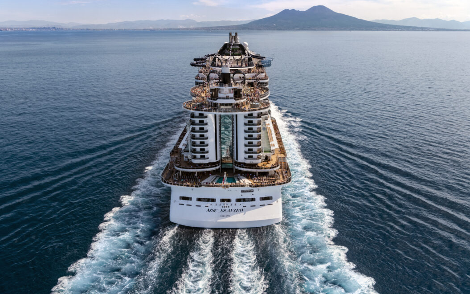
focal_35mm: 33
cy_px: 140
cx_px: 235
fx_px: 423
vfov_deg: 38.3
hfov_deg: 58.1
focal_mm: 32
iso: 800
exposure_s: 1/2000
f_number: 8
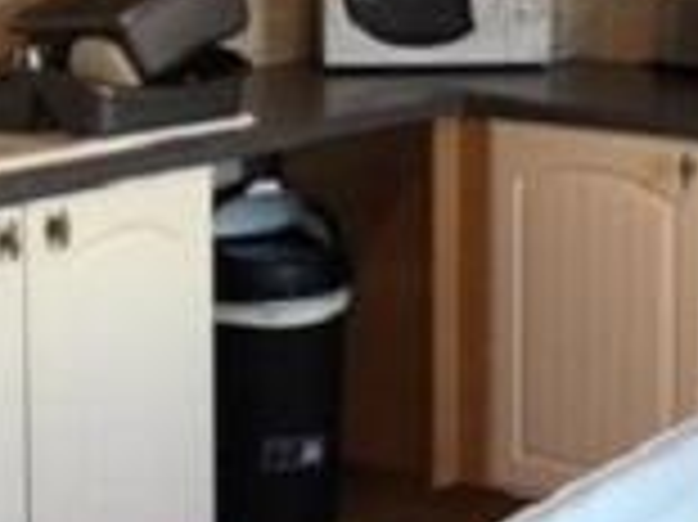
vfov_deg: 13.5
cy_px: 56
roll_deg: -1.6
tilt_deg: -6.3
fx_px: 2196
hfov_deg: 17.9
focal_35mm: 109
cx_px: 556
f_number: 2.2
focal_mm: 4.15
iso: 125
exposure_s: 1/33
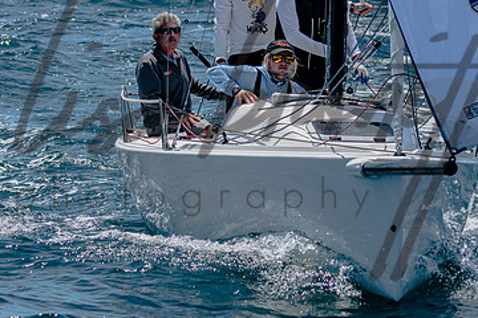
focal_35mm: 280
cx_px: 311
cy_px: 97
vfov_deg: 4.9
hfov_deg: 7.4
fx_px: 3717
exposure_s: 1/2000
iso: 200
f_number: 5
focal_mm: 116
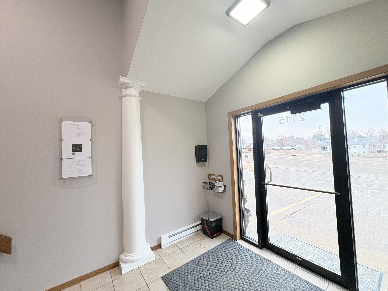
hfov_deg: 102.1
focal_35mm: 14
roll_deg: +2.3
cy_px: 146
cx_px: 194
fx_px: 157
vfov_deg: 85.7
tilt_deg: +3.2
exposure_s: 1/120
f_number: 2.2
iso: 400
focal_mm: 2.22
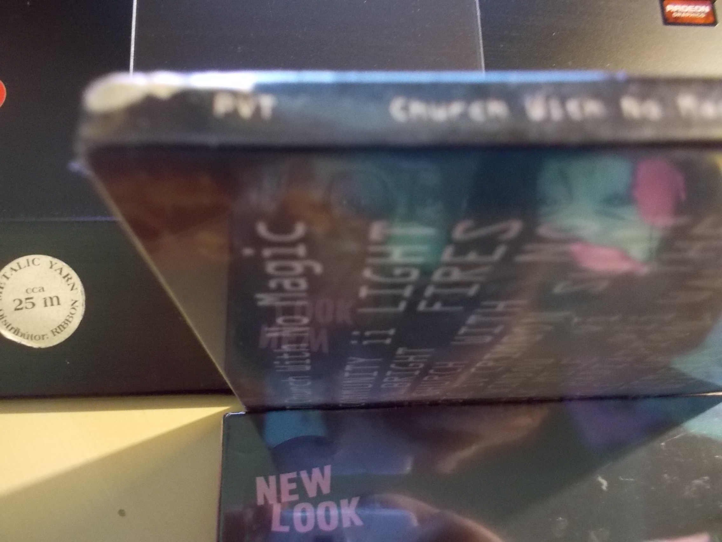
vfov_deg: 48.2
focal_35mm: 29
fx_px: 605
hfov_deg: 61.7
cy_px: 271
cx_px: 361
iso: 400
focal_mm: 4.1
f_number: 3.3
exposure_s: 1/3
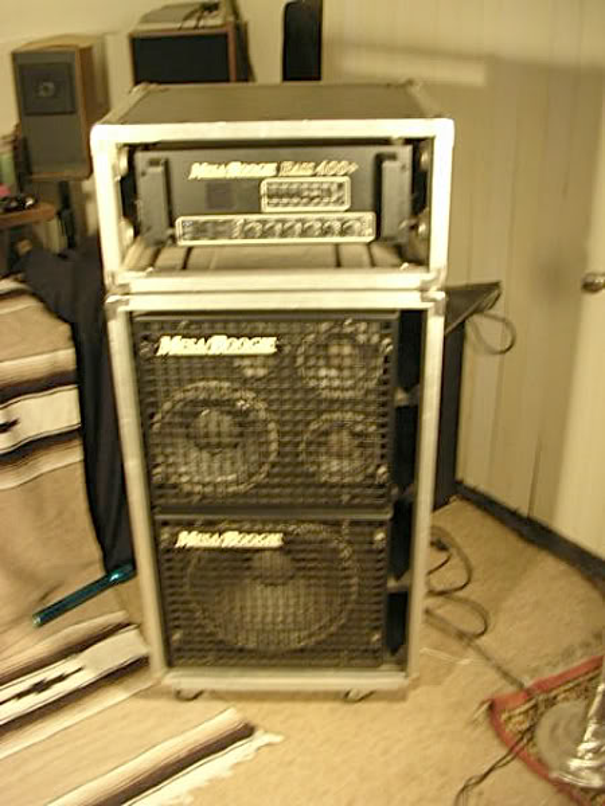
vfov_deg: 49.0
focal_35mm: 38
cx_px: 302
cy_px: 403
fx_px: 886
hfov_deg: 37.7
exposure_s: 1/3.5
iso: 243
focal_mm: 5.8
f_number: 2.8
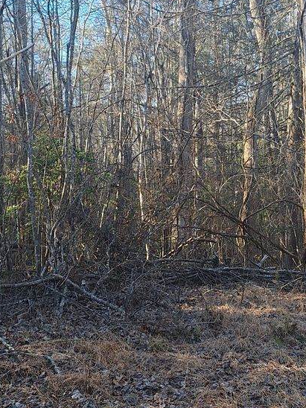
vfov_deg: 30.7
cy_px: 191
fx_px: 743
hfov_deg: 23.1
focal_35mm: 63
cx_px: 219
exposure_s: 1/440
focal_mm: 5.54
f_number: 1.8
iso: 40
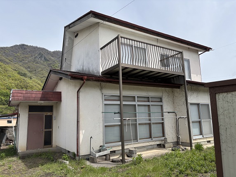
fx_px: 177
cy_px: 88
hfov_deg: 67.3
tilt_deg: +7.0
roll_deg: +2.3
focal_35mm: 26
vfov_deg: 53.1
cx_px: 118
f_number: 1.6
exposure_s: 1/3021
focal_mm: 5.96
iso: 50
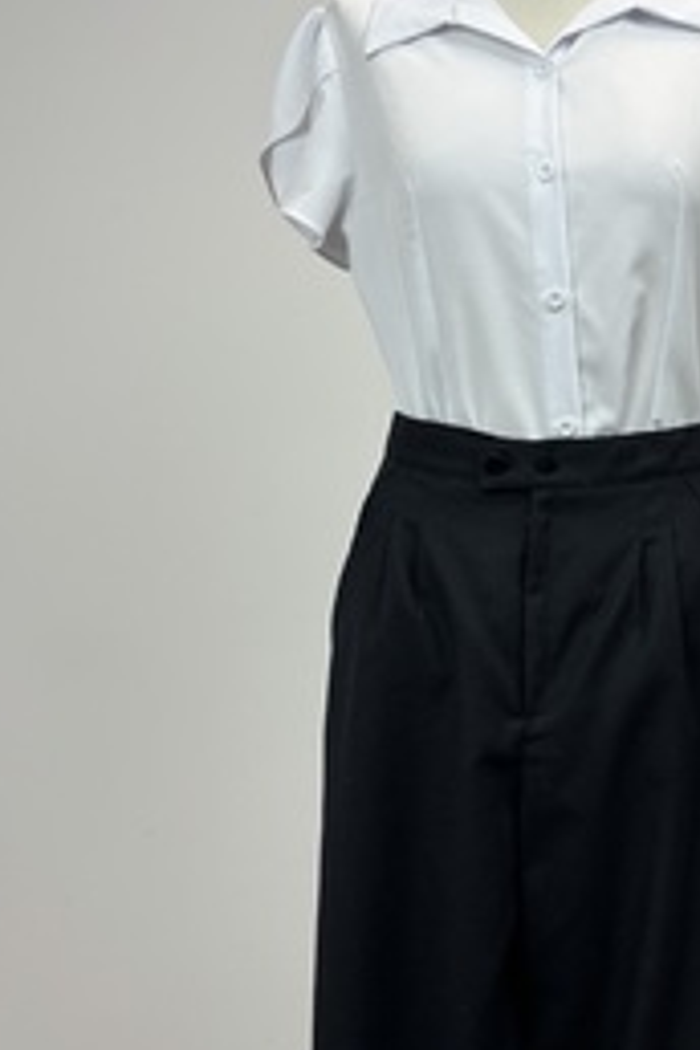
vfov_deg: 46.2
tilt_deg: -3.5
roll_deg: -0.3
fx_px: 1225
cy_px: 615
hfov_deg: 31.2
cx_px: 545
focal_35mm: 42
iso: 40
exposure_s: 1/169
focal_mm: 5.96
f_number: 1.6
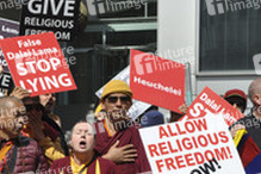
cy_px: 150
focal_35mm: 160
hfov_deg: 12.7
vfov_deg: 8.6
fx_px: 1160
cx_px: 13
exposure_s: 1/400
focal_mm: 52
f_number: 10
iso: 200
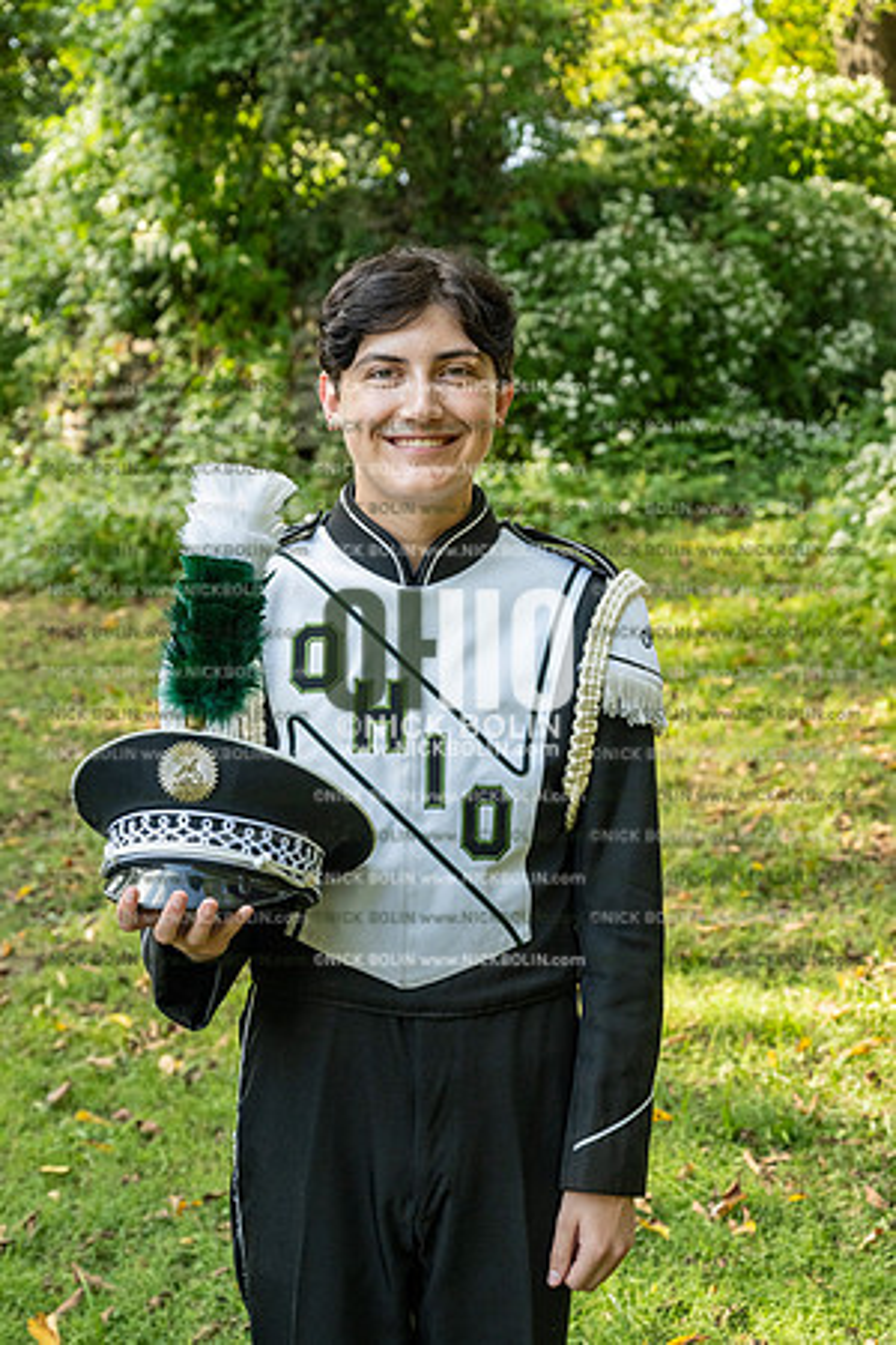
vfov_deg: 35.6
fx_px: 2091
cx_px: 448
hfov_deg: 24.2
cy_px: 672
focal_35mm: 56
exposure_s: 1/800
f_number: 5.6
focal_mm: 56
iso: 1250
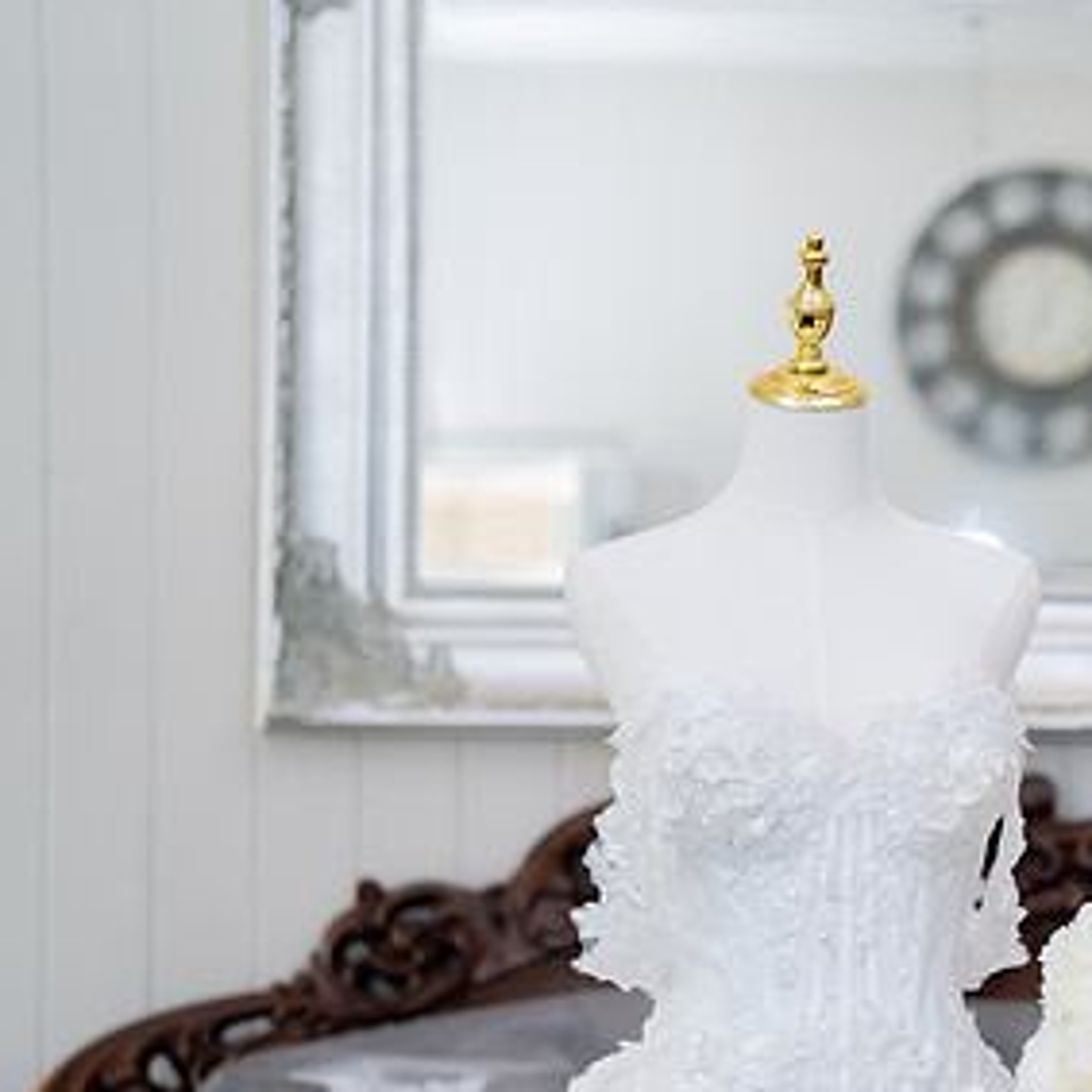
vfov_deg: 19.9
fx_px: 3105
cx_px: 1111
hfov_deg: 19.3
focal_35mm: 87
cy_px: 666
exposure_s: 1/200
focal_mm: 50
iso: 640
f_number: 2
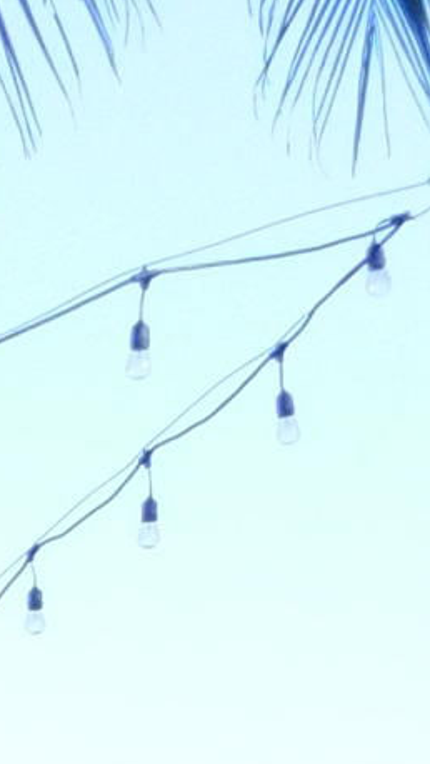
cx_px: -1628
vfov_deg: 7.8
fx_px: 5204
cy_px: 1810
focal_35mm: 257
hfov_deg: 4.2
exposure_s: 1/400
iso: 125
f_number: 3.5
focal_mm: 6.3
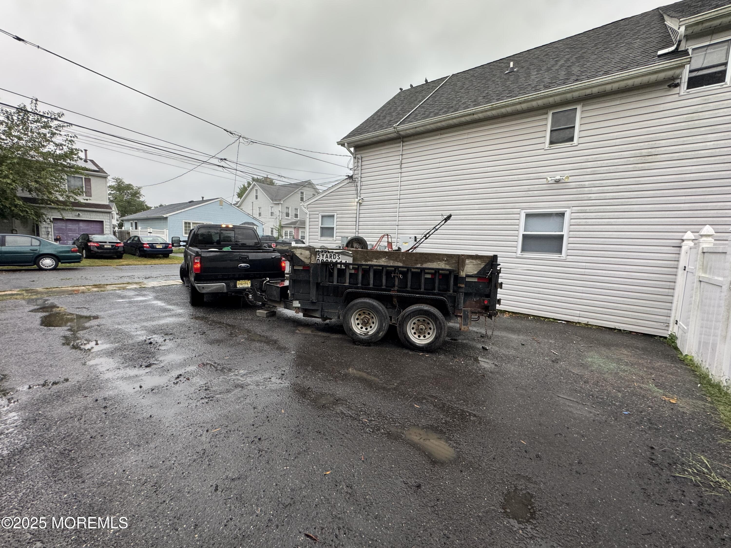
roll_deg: -1.6
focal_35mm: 14
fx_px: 296
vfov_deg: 85.7
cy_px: 274
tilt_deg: -4.5
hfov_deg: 102.1
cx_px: 366
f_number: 2.2
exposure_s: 1/99
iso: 125
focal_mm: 2.22
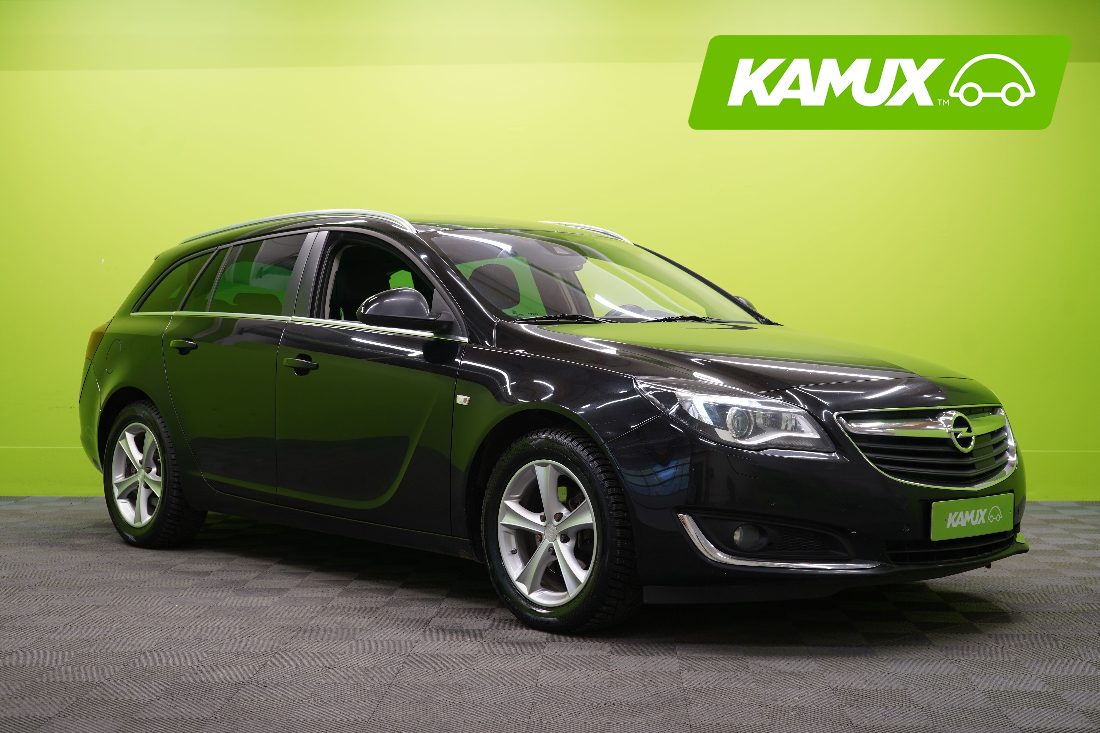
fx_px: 1497
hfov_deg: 40.3
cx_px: 550
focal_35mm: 49
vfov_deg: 27.5
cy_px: 366
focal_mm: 49
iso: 400
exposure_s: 1/30
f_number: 5
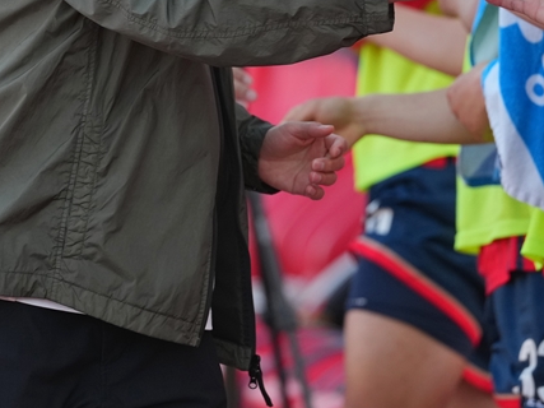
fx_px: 12726
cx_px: 185
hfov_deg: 2.4
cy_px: 27
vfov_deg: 1.8
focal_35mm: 810
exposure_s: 1/1000
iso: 800
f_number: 2.8
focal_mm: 300
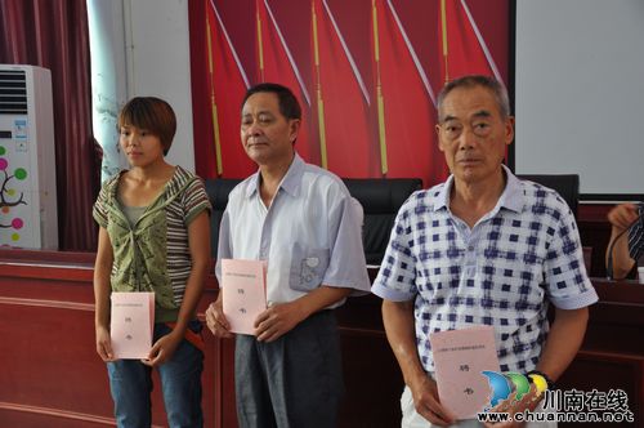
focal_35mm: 42
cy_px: 214
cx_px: 322
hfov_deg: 46.5
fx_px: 750
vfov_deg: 31.8
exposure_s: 1/20
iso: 400
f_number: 4.2
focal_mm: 28
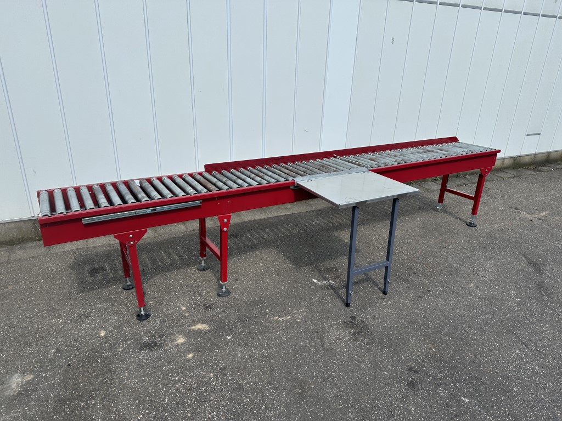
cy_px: 210
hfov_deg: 71.6
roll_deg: -2.2
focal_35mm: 24
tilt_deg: -22.9
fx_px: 390
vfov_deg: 56.8
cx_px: 281
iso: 80
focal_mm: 6.86
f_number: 1.78
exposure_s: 1/4348
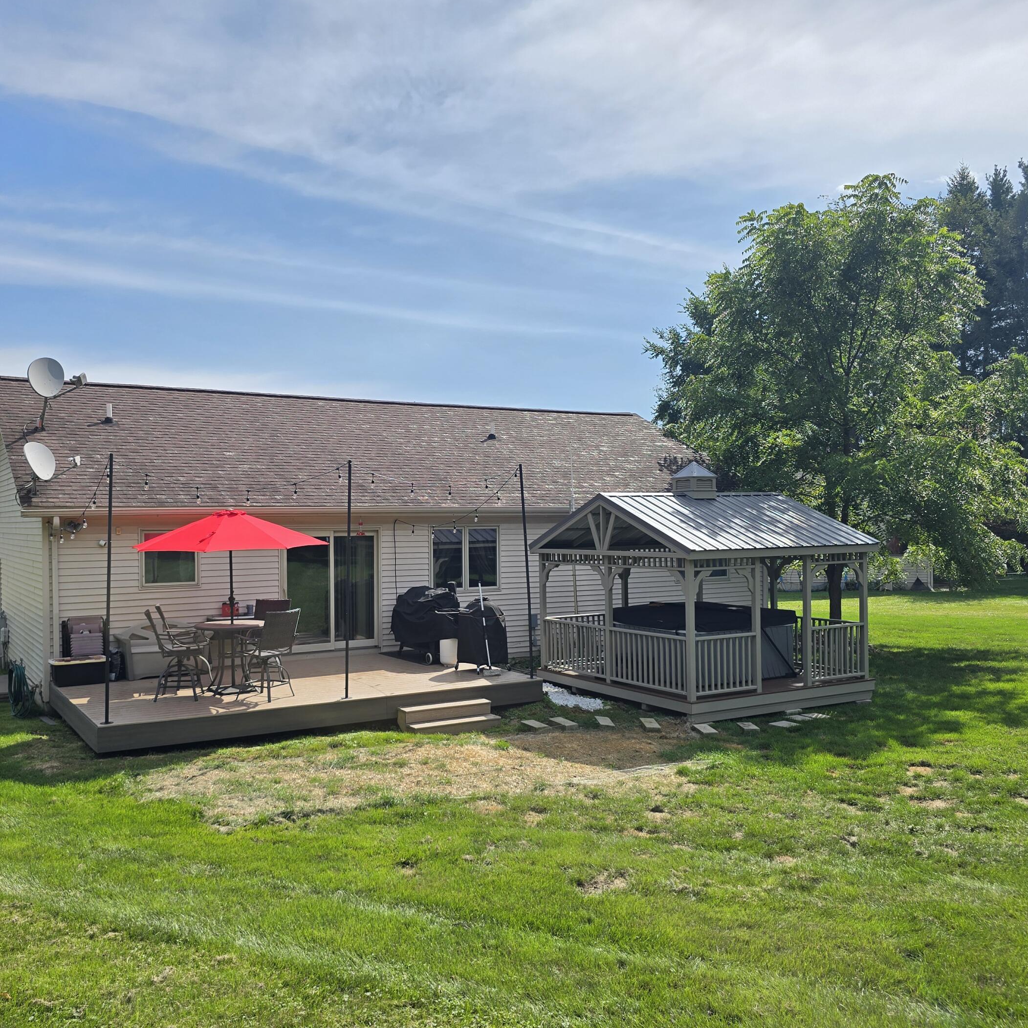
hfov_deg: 55.3
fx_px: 974
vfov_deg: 55.6
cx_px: 428
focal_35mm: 29
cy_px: 546
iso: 12
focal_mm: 6.3
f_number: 1.7
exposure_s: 1/1248
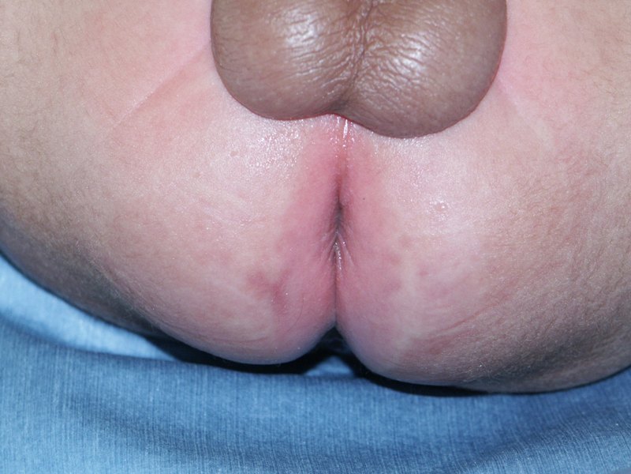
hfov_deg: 9.9
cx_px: 316
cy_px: 237
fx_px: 3627
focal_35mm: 199
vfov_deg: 7.5
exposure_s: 1/180
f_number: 4.5
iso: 200
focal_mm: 50.28
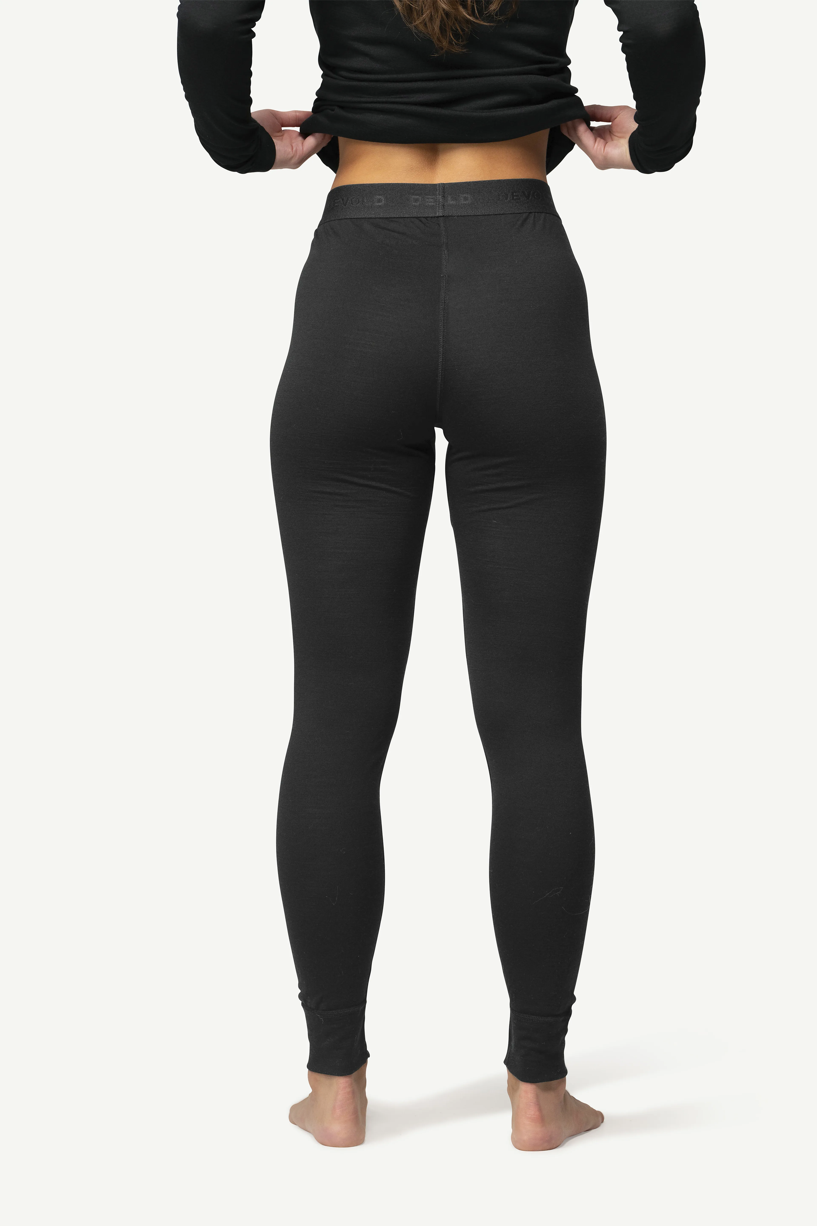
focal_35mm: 122
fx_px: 4153
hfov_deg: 11.2
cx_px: 408
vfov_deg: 16.8
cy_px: 613
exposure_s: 1/60
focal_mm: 122
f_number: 5
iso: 500
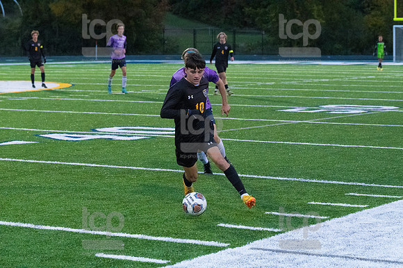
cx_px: 202
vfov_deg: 11.7
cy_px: 134
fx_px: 1309
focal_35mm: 117
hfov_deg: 17.5
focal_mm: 78
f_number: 4.5
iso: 6400
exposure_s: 1/1250
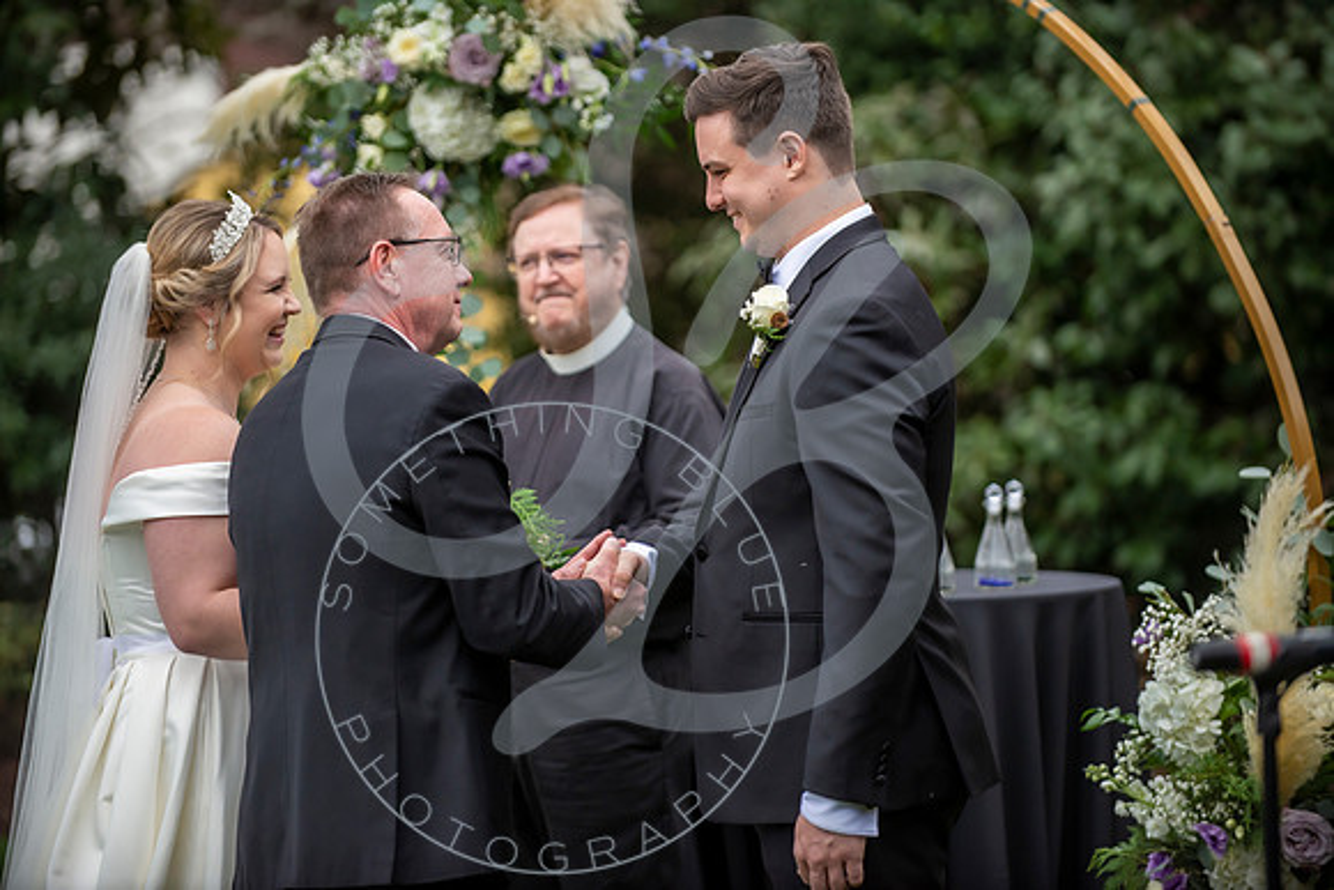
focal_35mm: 150
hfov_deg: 13.7
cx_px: 667
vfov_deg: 9.2
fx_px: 5559
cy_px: 445
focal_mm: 150
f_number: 2.8
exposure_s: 1/1000
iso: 640
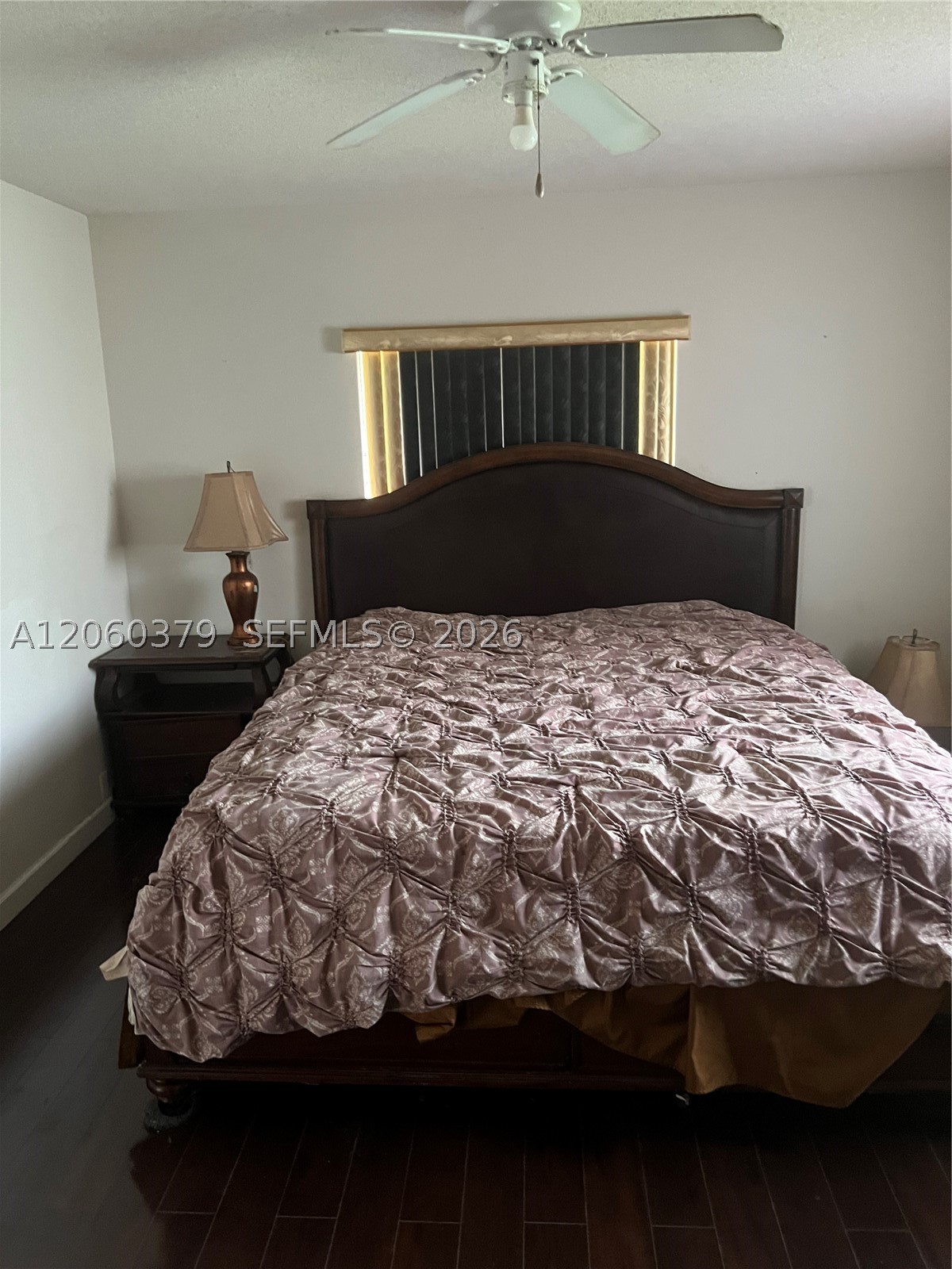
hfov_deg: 53.1
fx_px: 953
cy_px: 634
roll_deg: +0.9
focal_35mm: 26
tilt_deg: -13.7
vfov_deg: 67.3
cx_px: 476
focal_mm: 5.7
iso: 640
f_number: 1.5
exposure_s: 1/37
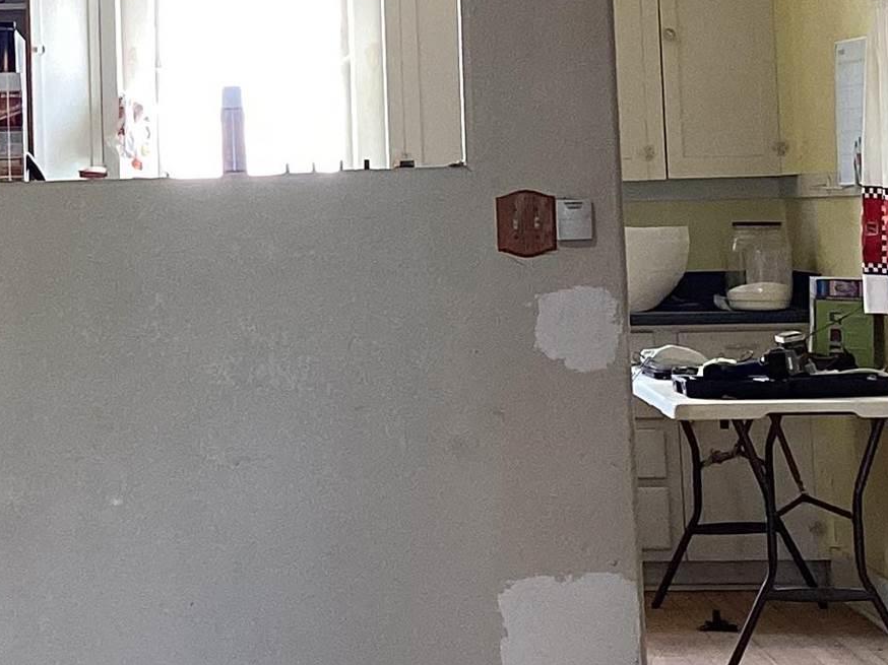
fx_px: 2795
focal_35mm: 109
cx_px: 119
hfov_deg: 17.8
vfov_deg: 13.4
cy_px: -32
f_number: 2.4
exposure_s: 1/60
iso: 160
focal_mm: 3.3
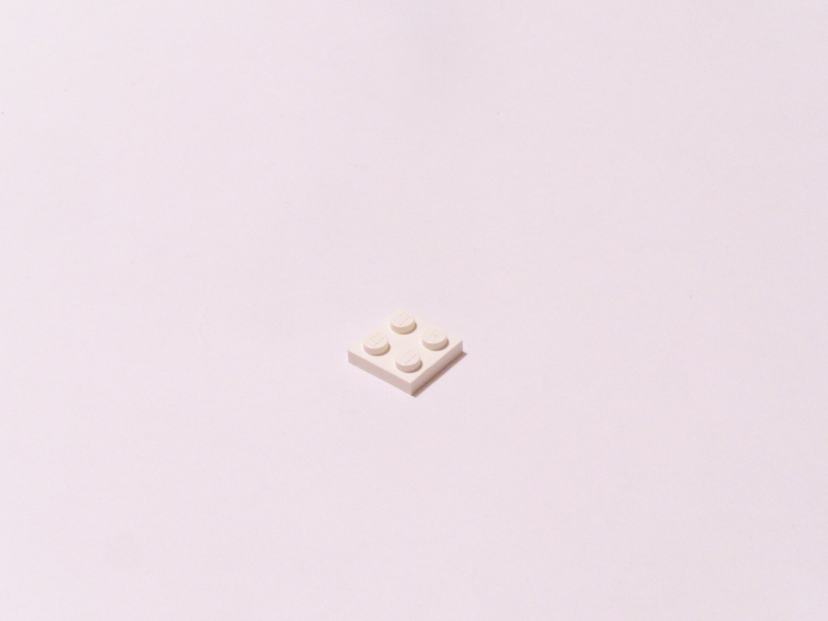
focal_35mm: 94
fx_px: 2248
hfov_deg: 20.9
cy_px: 310
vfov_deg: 15.7
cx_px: 414
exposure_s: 1/4
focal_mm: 15.6
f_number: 8
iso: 400
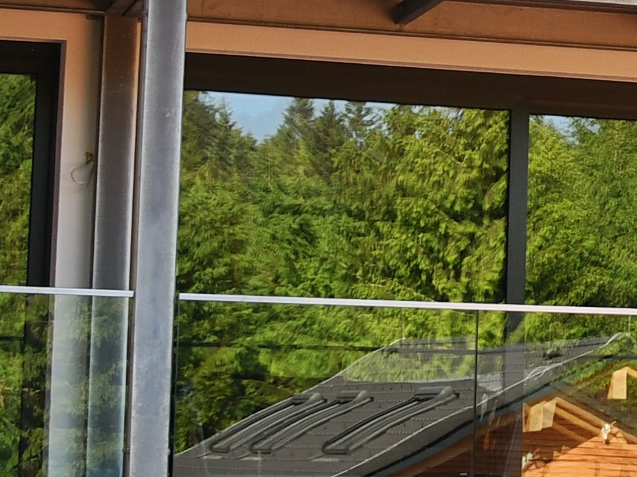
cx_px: 1115
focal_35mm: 148
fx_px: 2722
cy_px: 71
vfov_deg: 10.0
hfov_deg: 12.3
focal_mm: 18
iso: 100
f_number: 3.5
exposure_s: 1/400
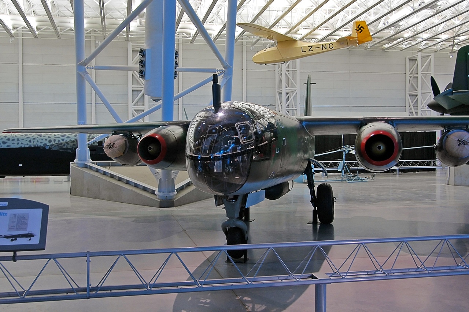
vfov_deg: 36.9
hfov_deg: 53.1
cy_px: 156
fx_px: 469
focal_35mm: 36
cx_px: 234
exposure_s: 1/13
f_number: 3.5
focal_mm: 24
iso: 200
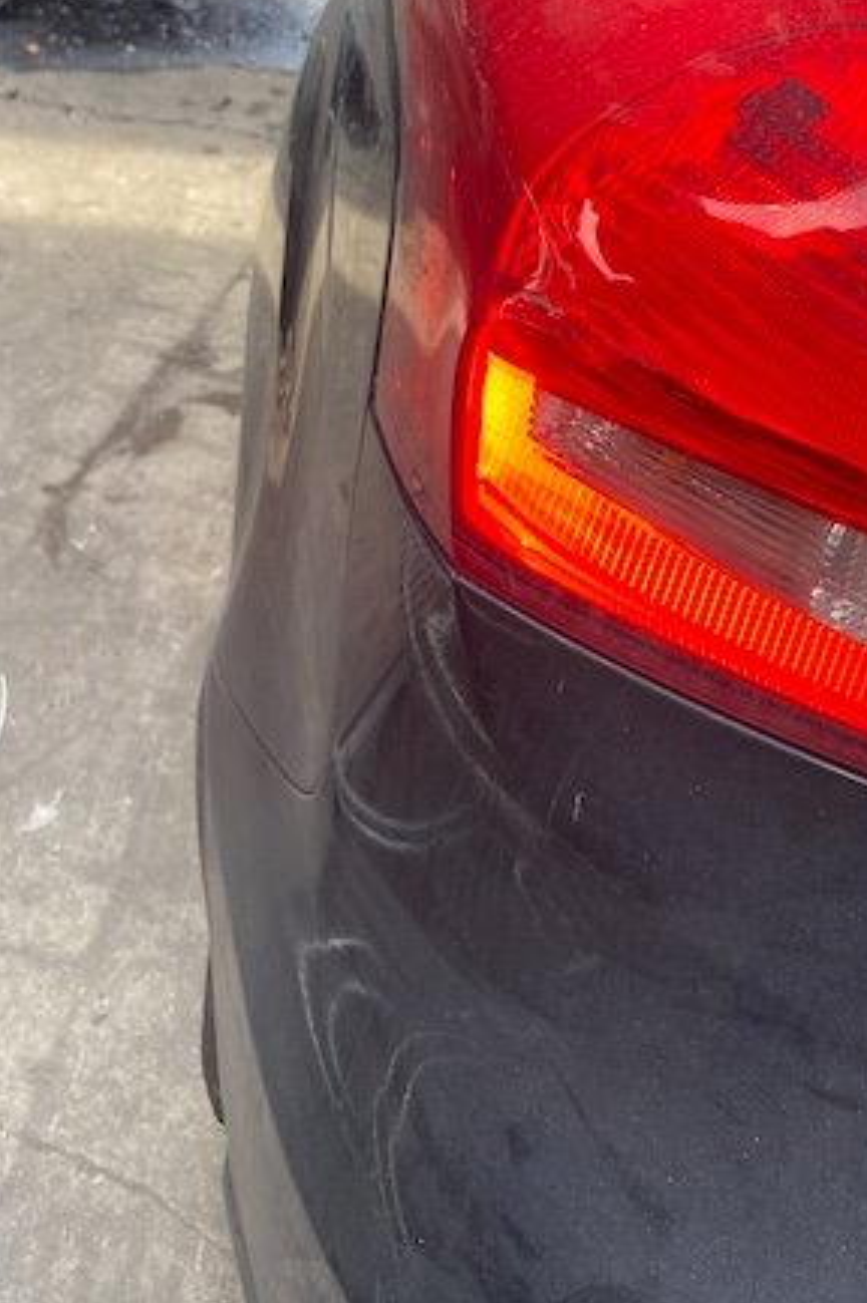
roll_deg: -13.4
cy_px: 367
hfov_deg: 32.3
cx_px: 713
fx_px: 1447
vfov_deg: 47.1
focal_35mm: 40
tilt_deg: -32.5
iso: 50
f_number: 1.8
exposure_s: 1/121
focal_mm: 4.25
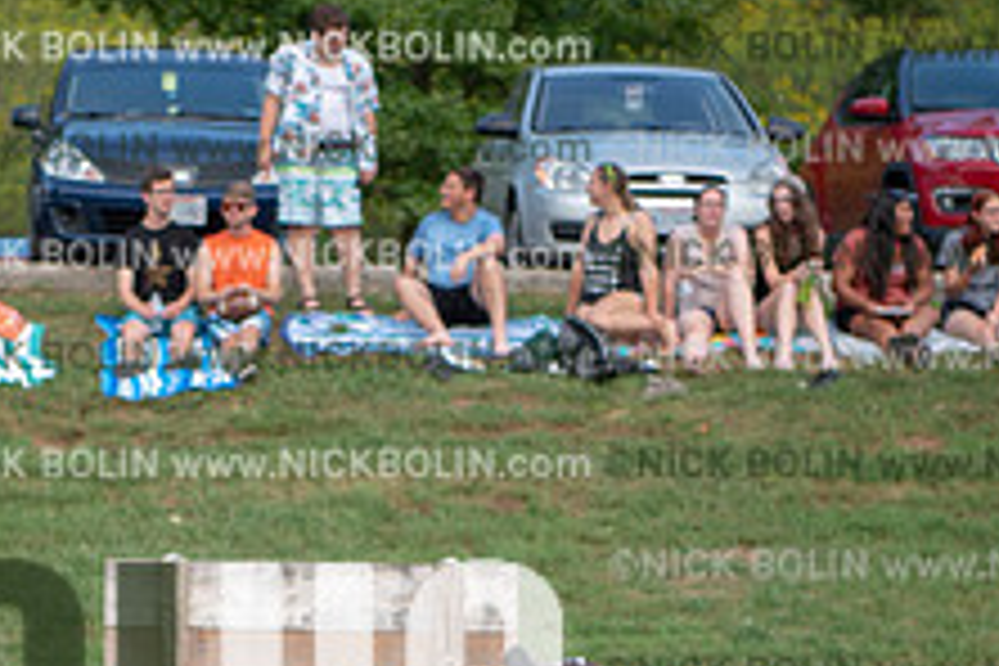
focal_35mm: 183
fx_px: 5078
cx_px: 243
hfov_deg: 11.2
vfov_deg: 7.4
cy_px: 776
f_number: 3.2
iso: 160
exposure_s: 1/320
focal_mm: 70
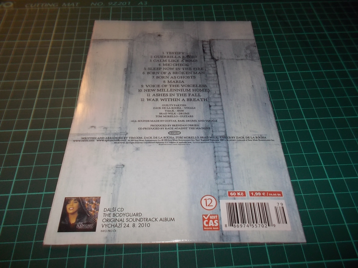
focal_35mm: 29
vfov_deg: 48.2
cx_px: 179
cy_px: 134
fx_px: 300
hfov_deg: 61.7
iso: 200
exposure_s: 1/30
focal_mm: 4.1
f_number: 3.3
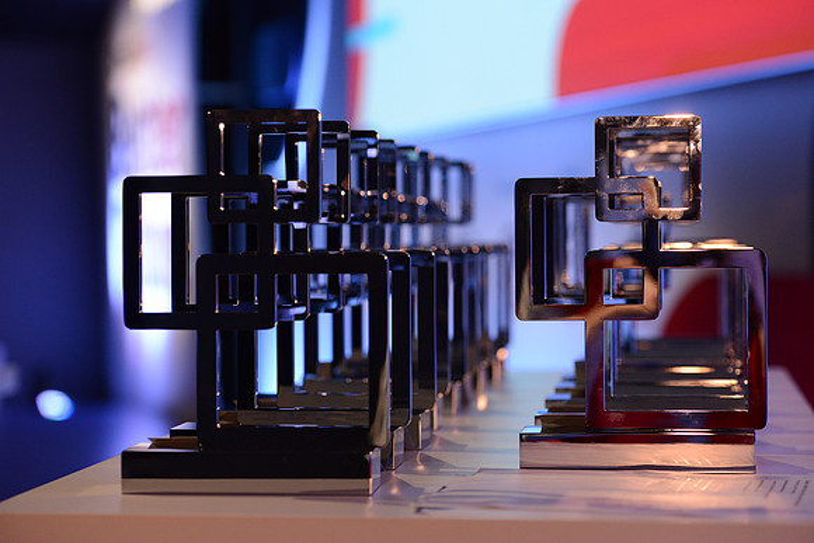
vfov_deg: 14.9
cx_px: 407
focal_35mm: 92
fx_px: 2081
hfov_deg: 22.1
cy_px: 272
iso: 2500
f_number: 4
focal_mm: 92
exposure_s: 1/250
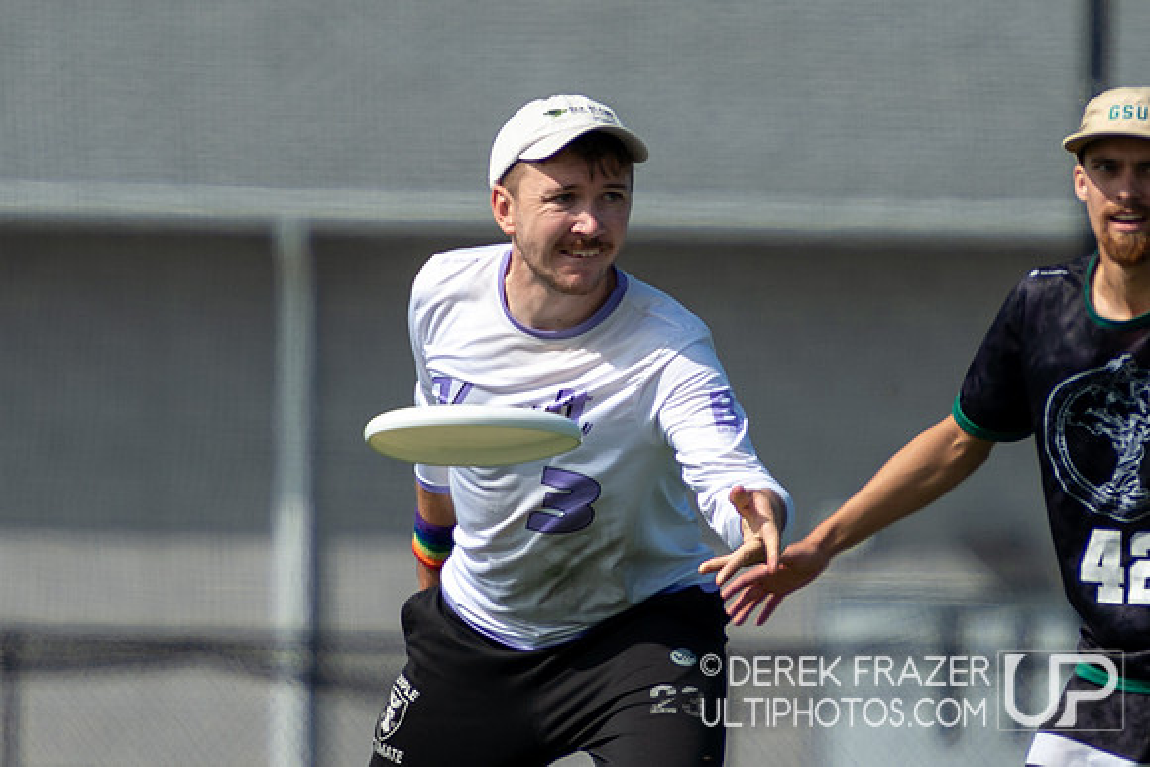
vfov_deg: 1.6
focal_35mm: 837
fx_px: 26731
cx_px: 559
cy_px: 352
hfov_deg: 2.5
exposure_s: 1/1600
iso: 250
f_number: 5.6
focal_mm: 370
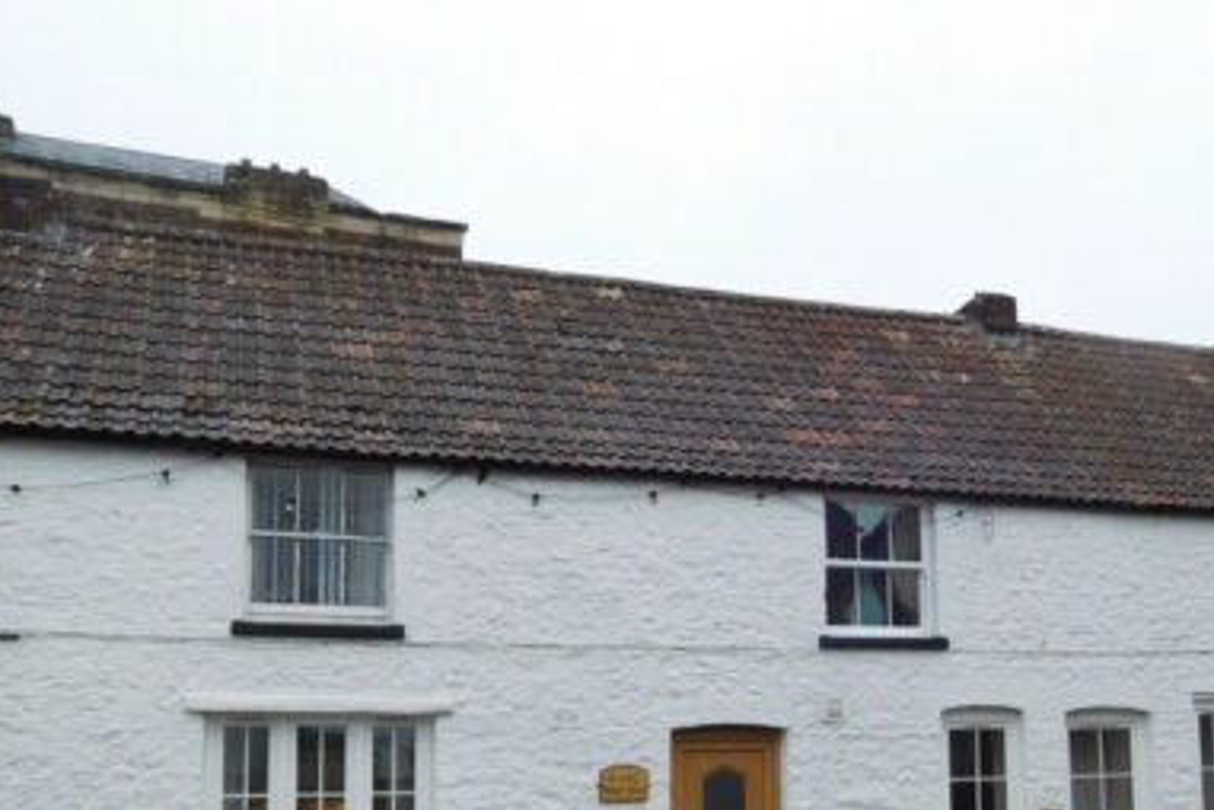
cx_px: 825
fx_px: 1383
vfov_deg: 31.8
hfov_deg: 46.5
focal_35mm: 41
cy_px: 641
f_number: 3.4
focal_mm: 4.5
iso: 125
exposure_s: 1/60
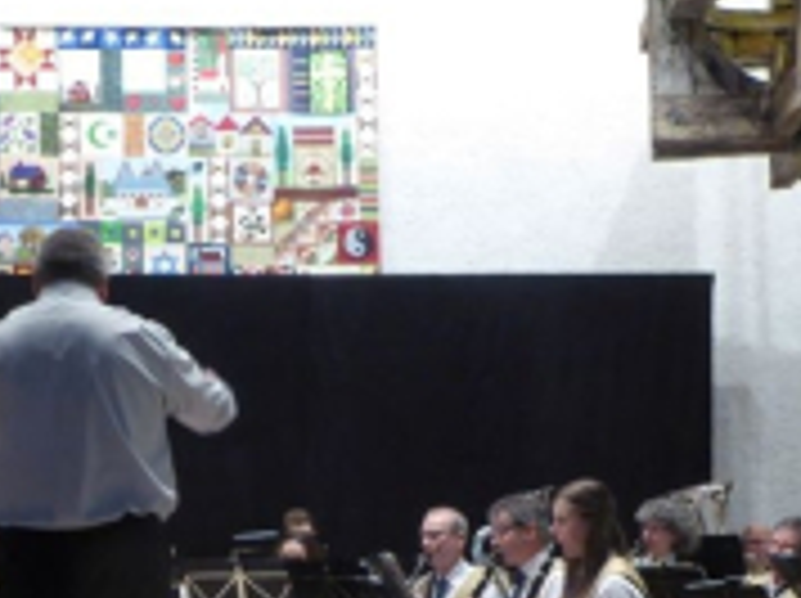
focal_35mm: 60
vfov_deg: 23.8
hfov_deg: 31.9
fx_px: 1387
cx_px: 263
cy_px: 522
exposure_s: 1/13
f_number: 3.3
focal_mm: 4.3
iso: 400
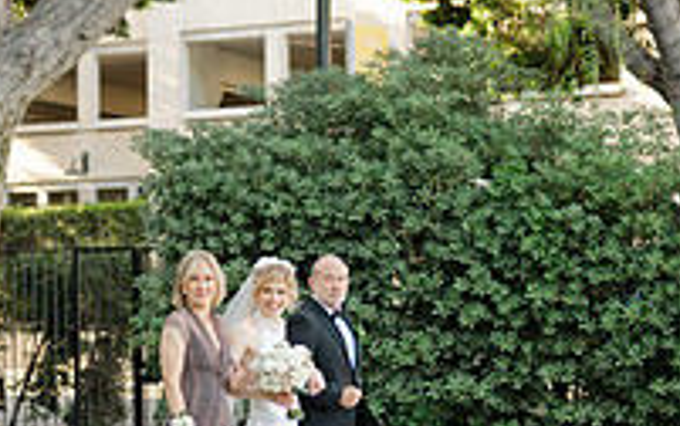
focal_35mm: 114
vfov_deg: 11.4
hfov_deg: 18.3
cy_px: 375
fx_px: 2114
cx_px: 294
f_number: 1.8
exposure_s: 1/320
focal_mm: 50
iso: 100
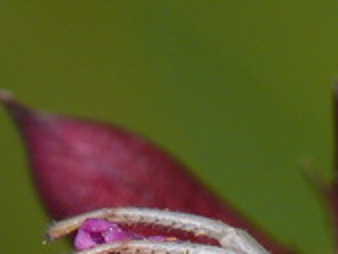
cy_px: 558
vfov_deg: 0.7
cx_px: 203
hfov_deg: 0.9
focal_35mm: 2121
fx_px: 20725
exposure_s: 1/200
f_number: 6.3
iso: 100
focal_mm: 88.8
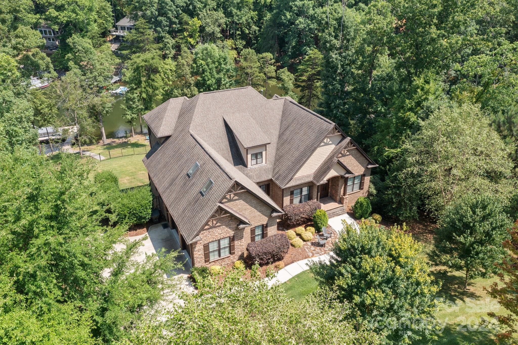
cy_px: 172
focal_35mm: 28
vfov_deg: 46.4
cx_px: 259
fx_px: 403
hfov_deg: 65.5
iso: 100
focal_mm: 10.26
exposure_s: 1/320
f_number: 5.6
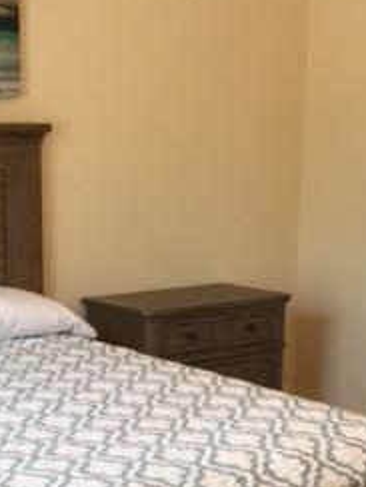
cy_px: 387
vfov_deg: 25.2
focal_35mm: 76
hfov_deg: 19.1
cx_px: 42
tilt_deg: -13.0
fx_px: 1071
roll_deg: +0.8
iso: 32
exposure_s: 1/40
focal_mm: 4.15
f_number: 2.2
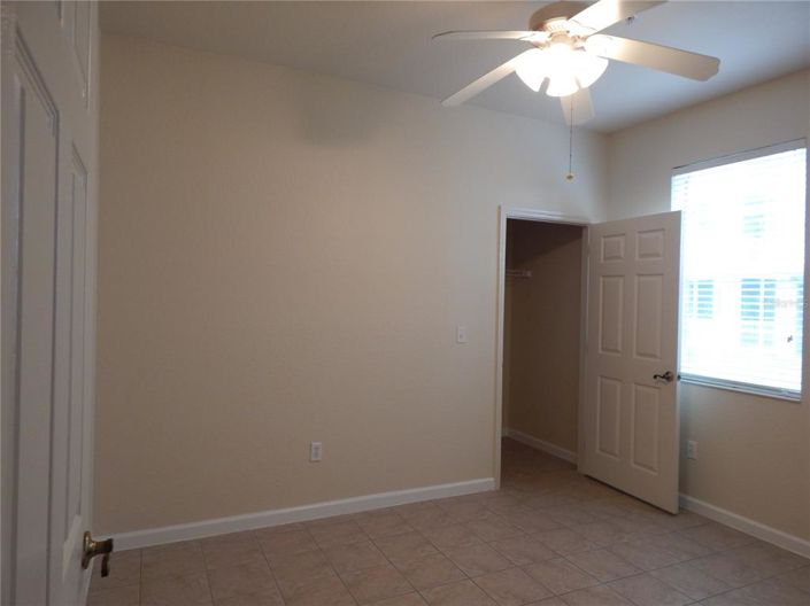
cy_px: 303
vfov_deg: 61.0
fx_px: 515
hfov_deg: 76.4
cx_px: 405
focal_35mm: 22
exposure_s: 1/30
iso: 180
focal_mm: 4
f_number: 3
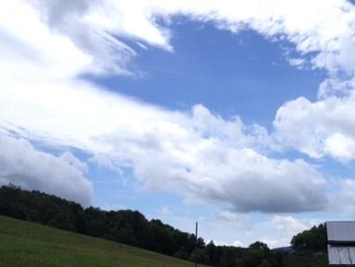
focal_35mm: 58
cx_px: 245
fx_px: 595
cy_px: 220
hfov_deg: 32.8
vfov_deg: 24.8
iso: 50
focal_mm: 4.28
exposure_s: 1/3247
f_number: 2.4
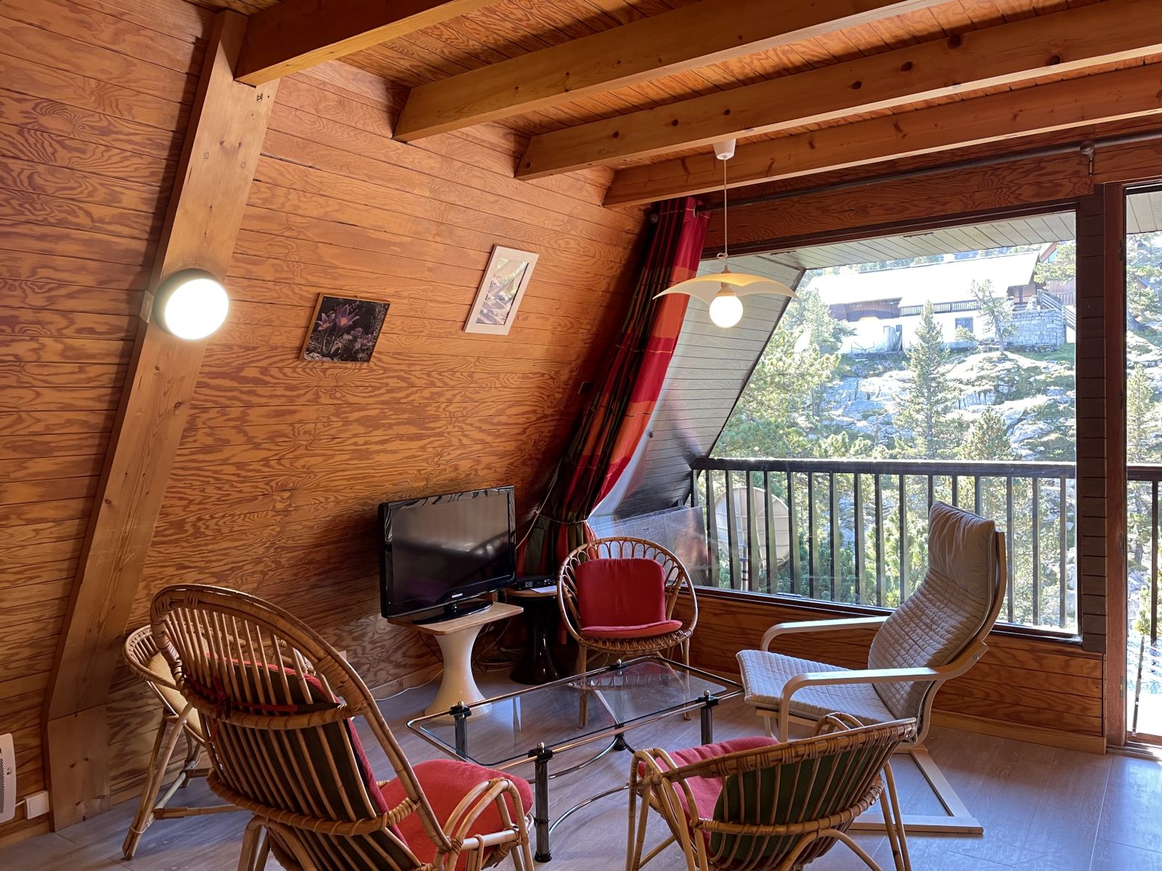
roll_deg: +1.7
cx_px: 581
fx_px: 873
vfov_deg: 53.1
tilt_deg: -1.6
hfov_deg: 67.3
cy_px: 436
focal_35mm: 26
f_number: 1.6
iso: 64
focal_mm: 4.2
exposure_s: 1/50
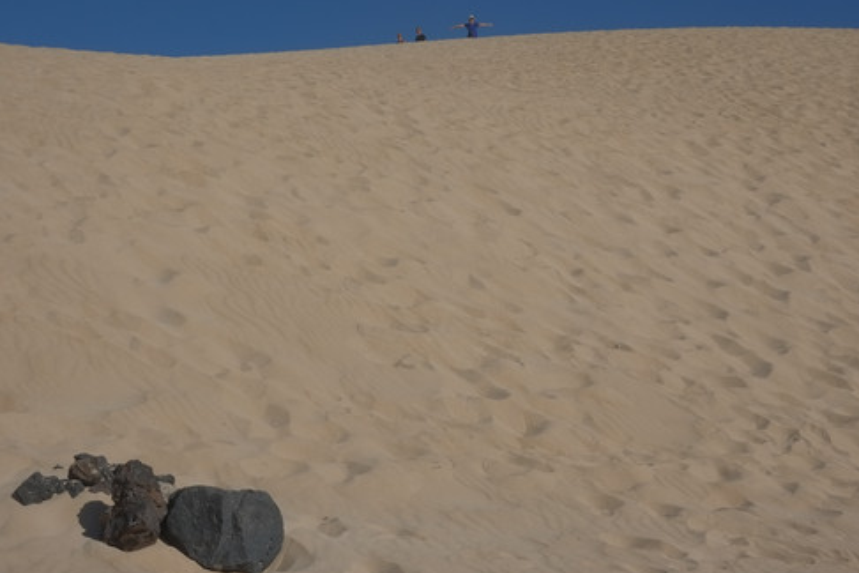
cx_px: 438
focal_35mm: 54
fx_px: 1288
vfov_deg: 25.0
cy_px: 227
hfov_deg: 36.9
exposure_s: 1/450
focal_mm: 27
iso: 200
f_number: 16
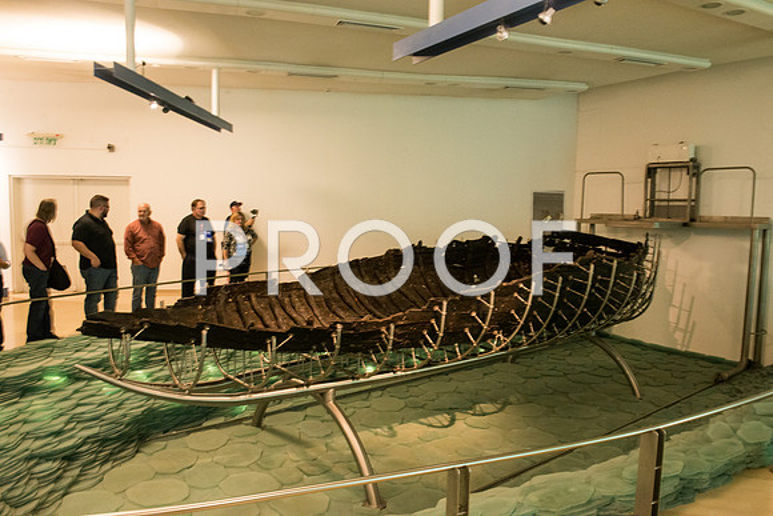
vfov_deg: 48.0
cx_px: 386
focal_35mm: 27
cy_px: 258
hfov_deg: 67.4
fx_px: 580
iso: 3200
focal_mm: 27
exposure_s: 1/5
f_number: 6.3
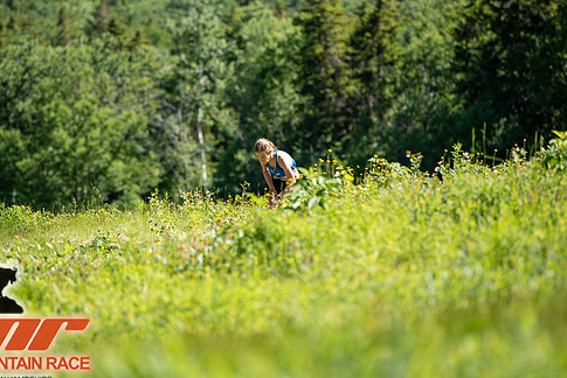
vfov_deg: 5.8
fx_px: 3766
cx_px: 231
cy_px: 173
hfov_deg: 8.6
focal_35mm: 239
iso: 100
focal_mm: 200
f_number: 3.5
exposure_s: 1/800
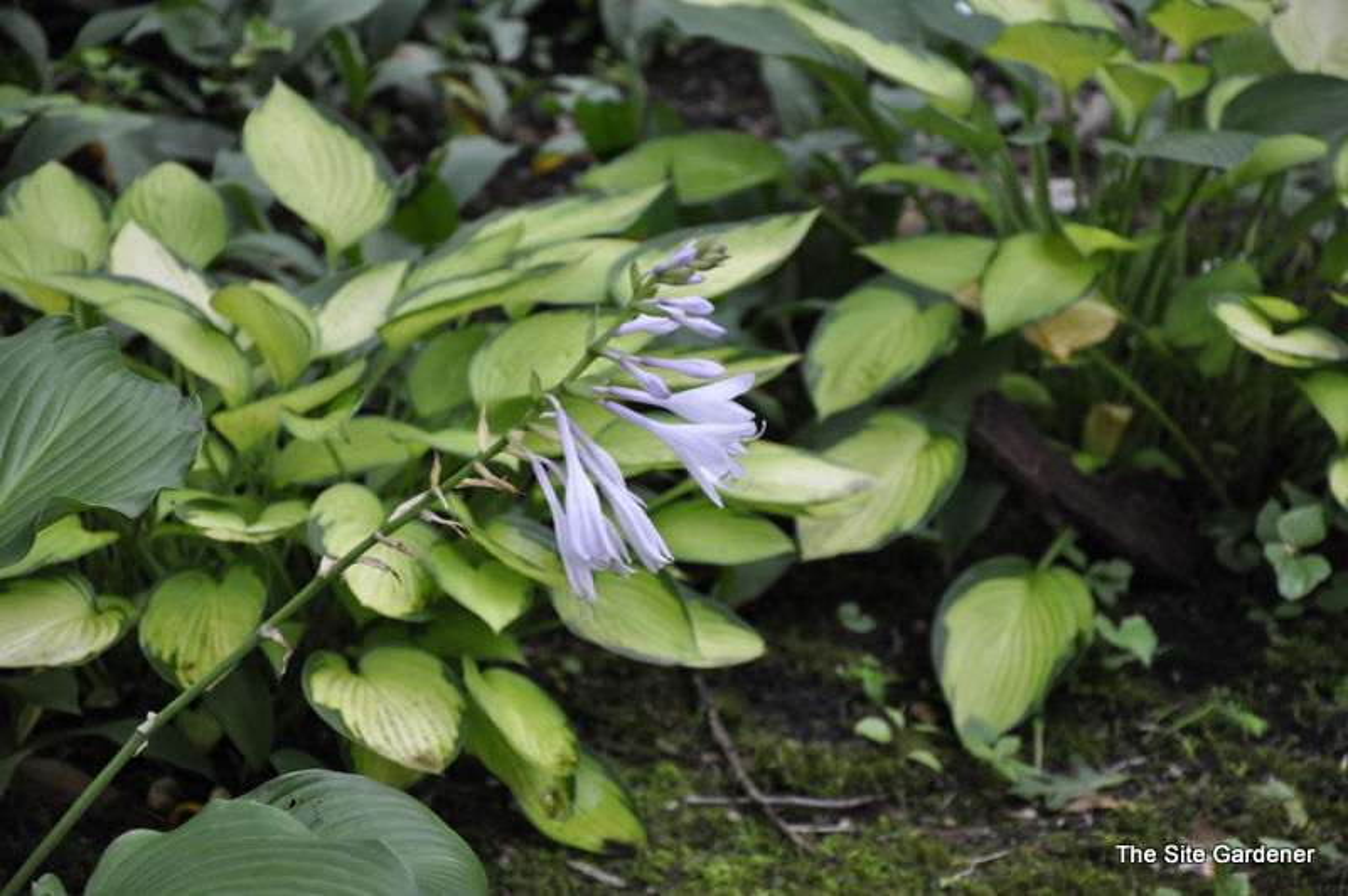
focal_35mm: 147
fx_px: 5500
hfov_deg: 14.0
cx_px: 674
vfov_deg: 9.3
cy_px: 448
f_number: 5.6
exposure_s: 1/125
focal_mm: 98
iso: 1000
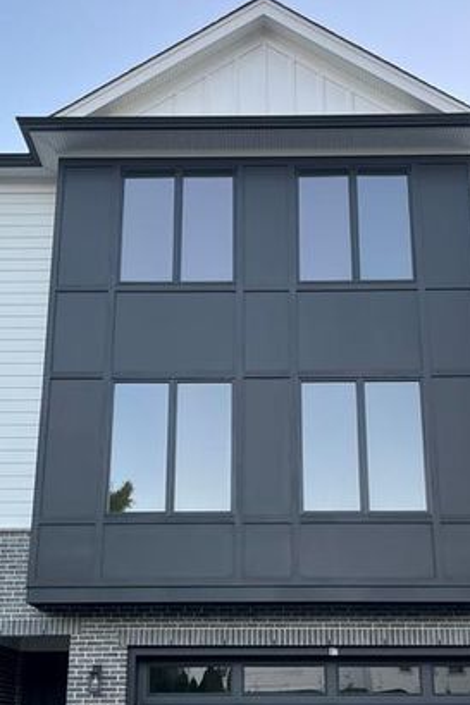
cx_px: 250
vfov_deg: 44.0
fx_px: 862
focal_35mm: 44
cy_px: 463
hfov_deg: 30.5
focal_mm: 5.1
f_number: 1.6
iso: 80
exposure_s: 1/121
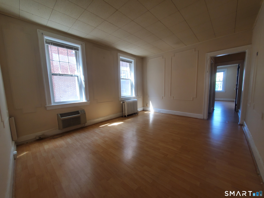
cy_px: 99
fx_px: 99
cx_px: 132
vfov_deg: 89.9
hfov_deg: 106.2
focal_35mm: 13
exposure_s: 1/60
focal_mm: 1.8
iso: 80
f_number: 2.2
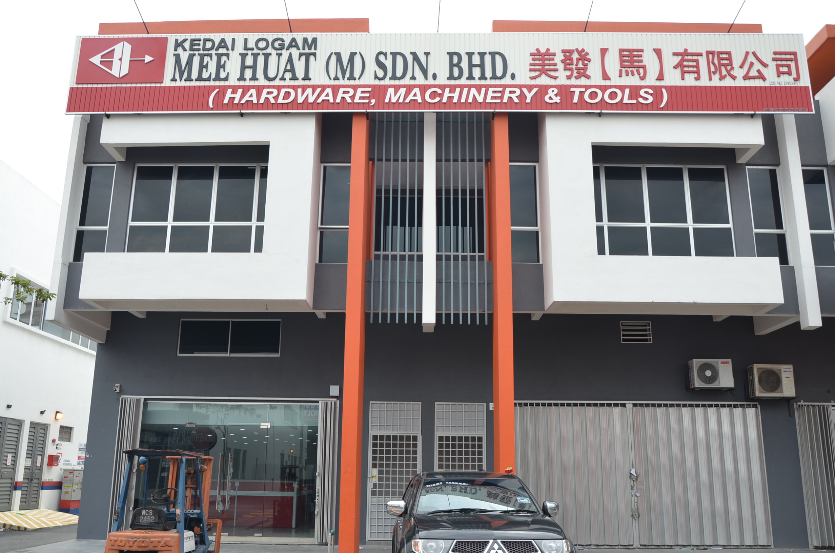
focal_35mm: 32
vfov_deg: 41.5
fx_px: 729
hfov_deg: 59.6
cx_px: 418
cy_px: 276
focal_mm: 21
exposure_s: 1/200
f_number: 7.1
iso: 200
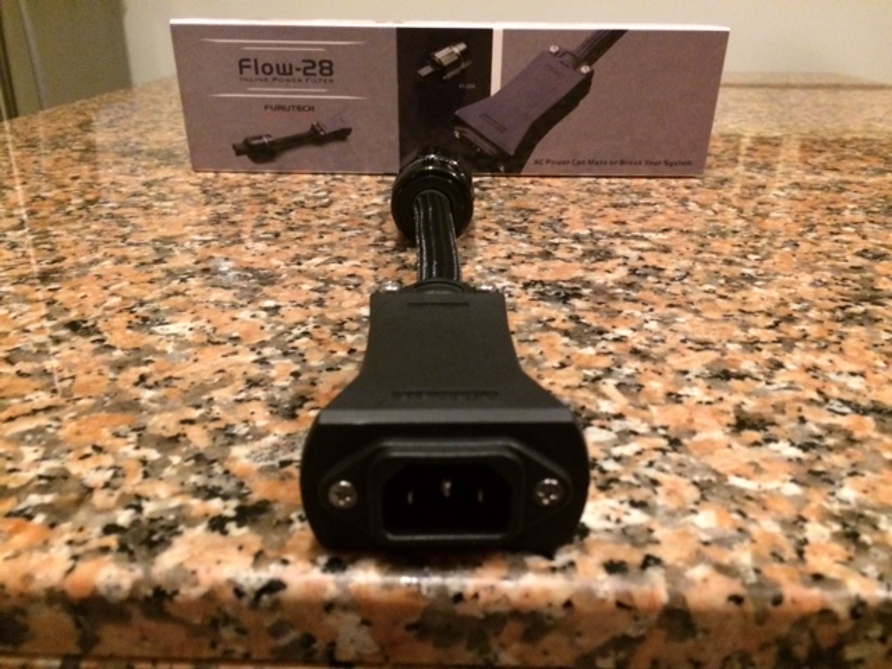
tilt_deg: -23.1
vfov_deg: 48.2
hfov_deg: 61.7
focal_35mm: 29
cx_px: 446
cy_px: 334
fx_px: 747
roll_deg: -1.6
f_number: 2.2
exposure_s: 1/17
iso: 500
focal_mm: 4.15
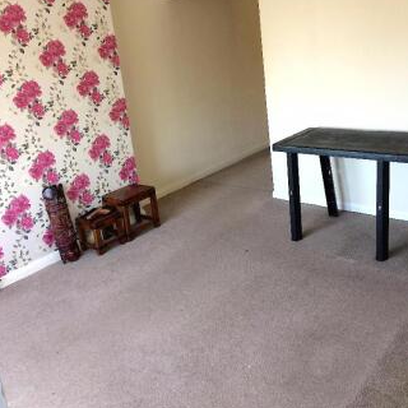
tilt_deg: -13.9
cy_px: 141
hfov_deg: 47.2
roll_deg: +6.3
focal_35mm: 35
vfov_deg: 46.6
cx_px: 207
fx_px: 467
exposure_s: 1/33
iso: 50
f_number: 2.2
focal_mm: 4.15
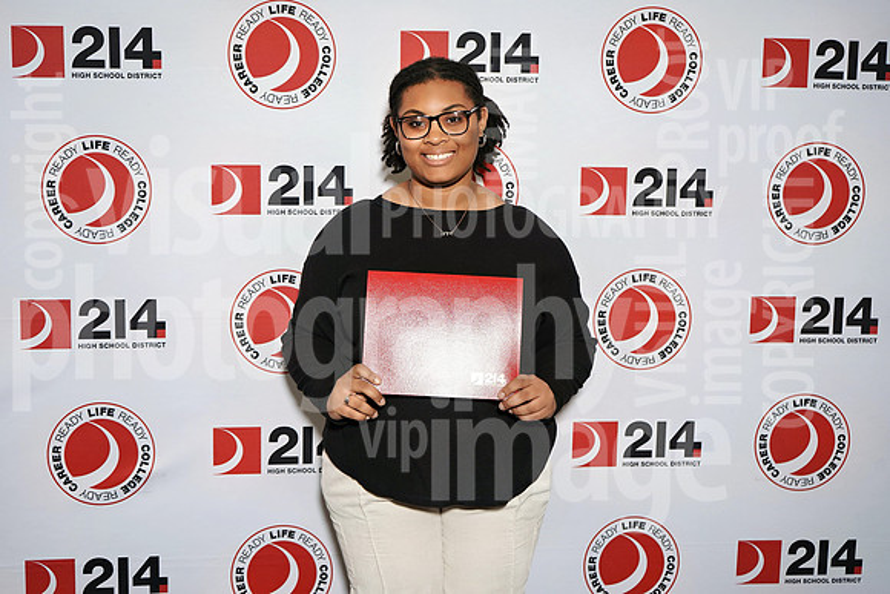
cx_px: 445
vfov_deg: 31.2
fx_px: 1063
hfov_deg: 45.4
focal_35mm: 43
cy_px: 297
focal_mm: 43
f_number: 5
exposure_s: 1/125
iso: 250
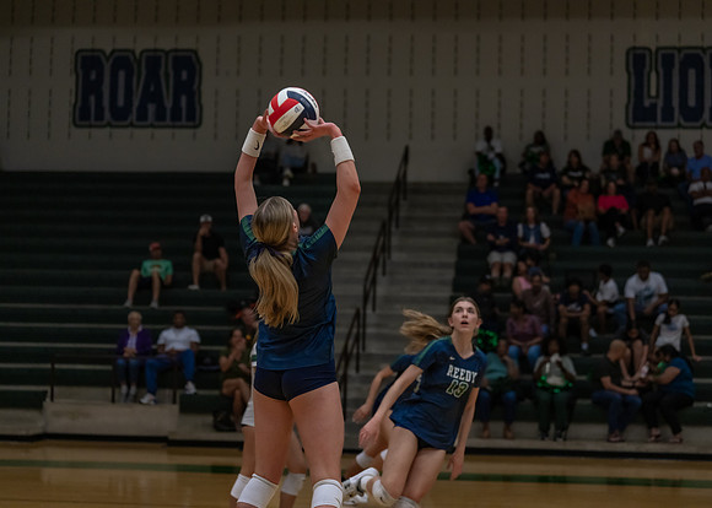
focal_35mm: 73
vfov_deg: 19.4
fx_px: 1483
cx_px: 356
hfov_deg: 27.0
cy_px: 254
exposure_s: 1/1000
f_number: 2.8
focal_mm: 70
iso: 2500
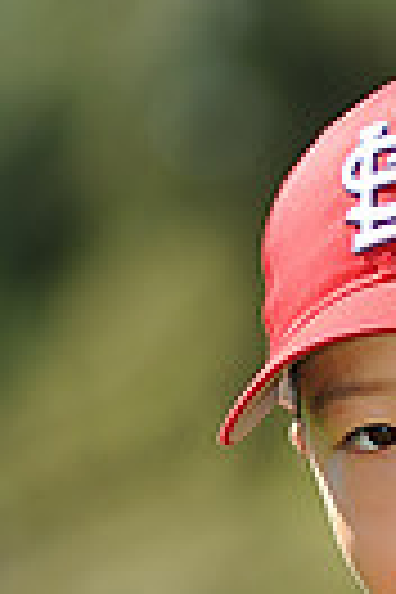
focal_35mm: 792
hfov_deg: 1.7
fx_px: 13067
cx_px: 508
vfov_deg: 2.6
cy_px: 688
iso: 200
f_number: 4.5
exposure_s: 1/800
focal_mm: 180
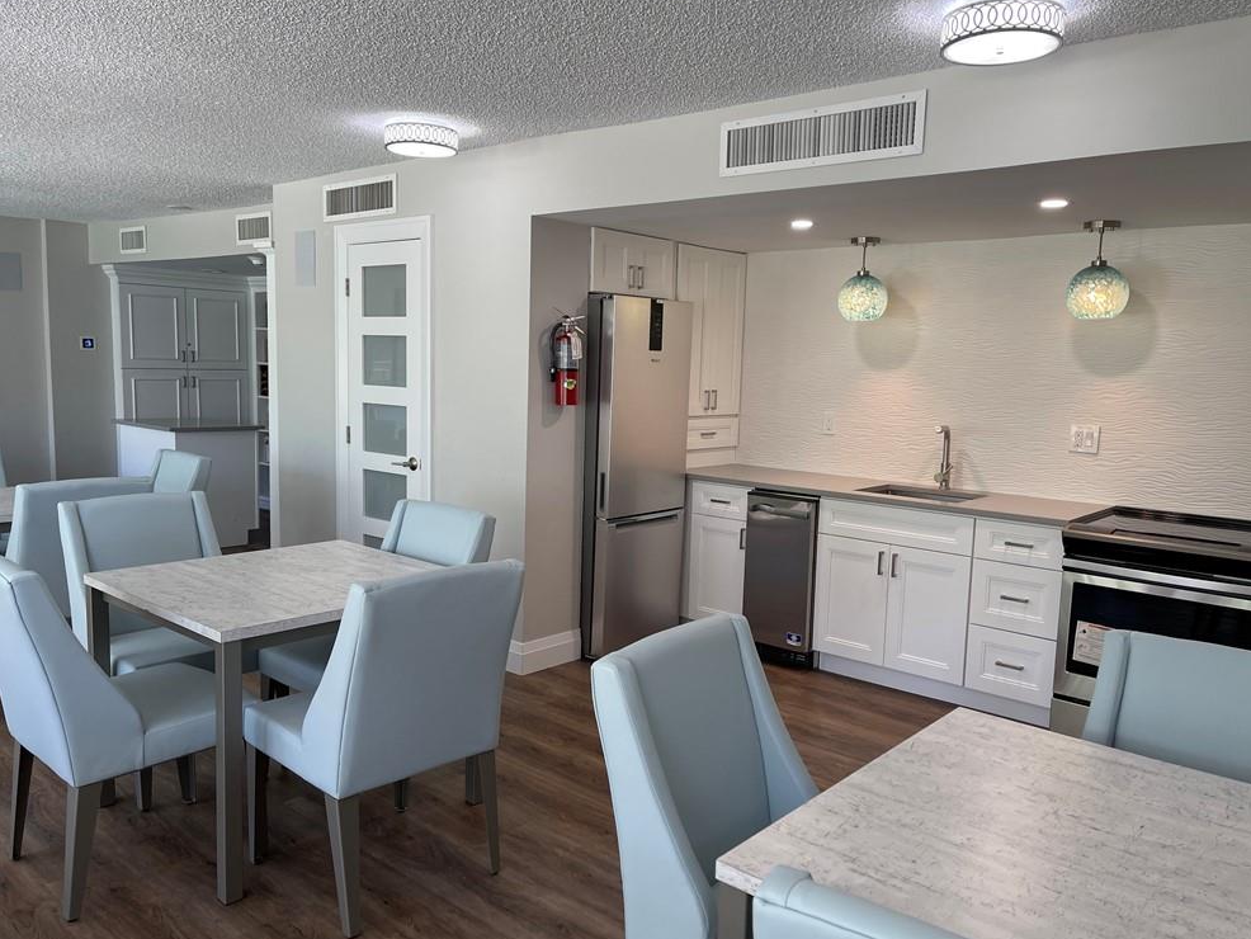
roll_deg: -1.9
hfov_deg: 65.3
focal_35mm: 27
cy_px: 471
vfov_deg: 51.4
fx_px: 976
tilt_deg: -7.5
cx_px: 628
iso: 80
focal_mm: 5.1
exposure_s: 1/120
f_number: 1.6
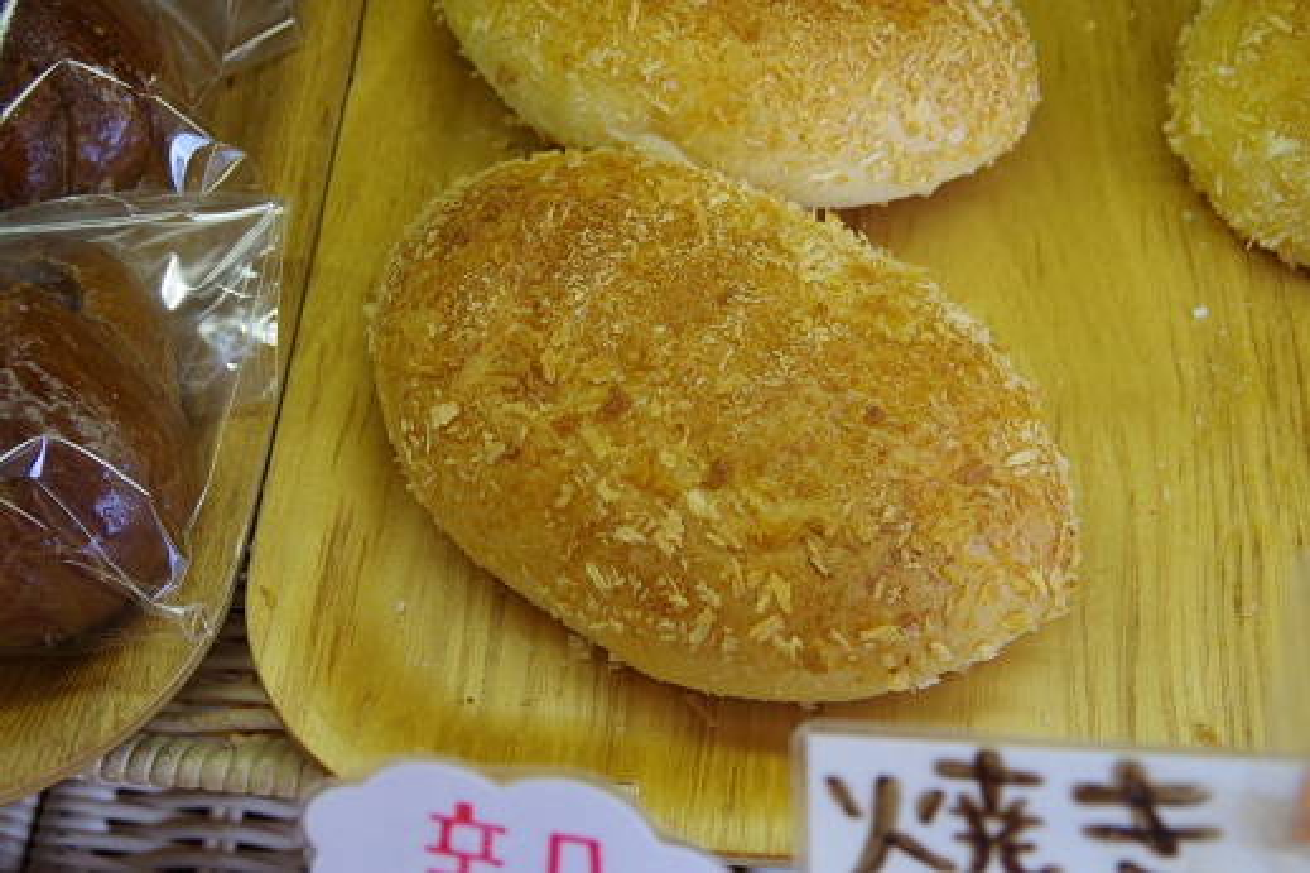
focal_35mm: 60
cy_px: 436
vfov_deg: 22.6
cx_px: 655
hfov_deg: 33.4
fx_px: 2183
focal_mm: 40
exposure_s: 1/100
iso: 400
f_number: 6.3
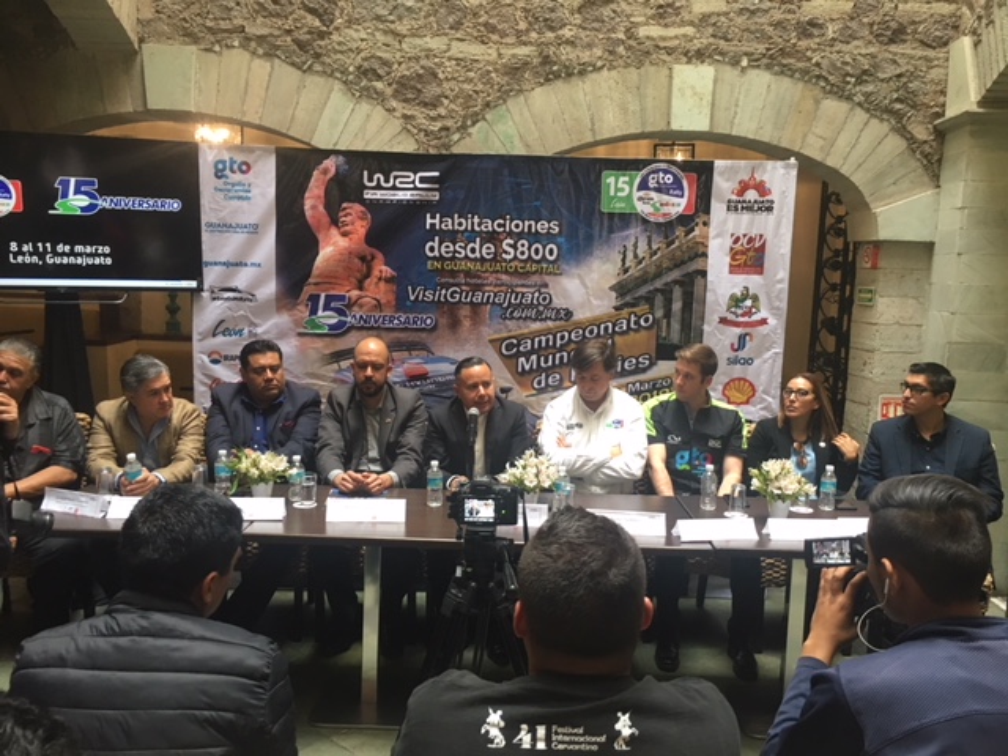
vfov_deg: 48.2
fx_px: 844
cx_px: 504
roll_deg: -1.7
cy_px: 378
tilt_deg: -6.2
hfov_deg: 61.7
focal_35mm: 29
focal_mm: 4.15
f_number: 2.2
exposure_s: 1/30
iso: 80
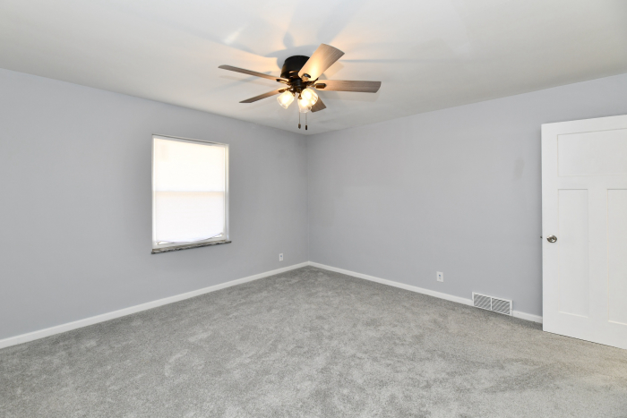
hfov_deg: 100.3
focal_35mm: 15
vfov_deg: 77.3
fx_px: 261
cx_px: 299
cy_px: 200
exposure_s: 1/60
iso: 640
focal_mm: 14
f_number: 6.3
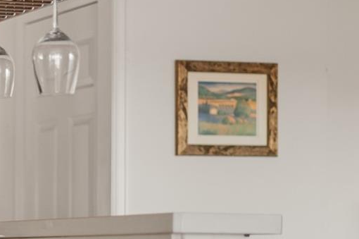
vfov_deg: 8.7
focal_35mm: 157
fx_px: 1564
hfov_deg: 12.7
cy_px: 237
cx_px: -108
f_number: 1.8
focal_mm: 50
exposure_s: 1/320
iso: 500
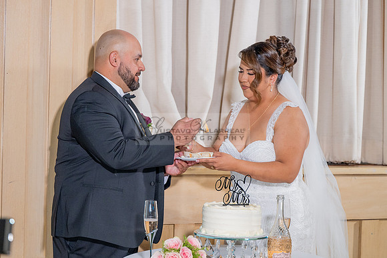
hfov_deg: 24.5
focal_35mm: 83
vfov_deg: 16.5
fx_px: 889
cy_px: 131
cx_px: 164
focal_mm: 70
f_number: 3.2
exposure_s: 1/200
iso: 1600
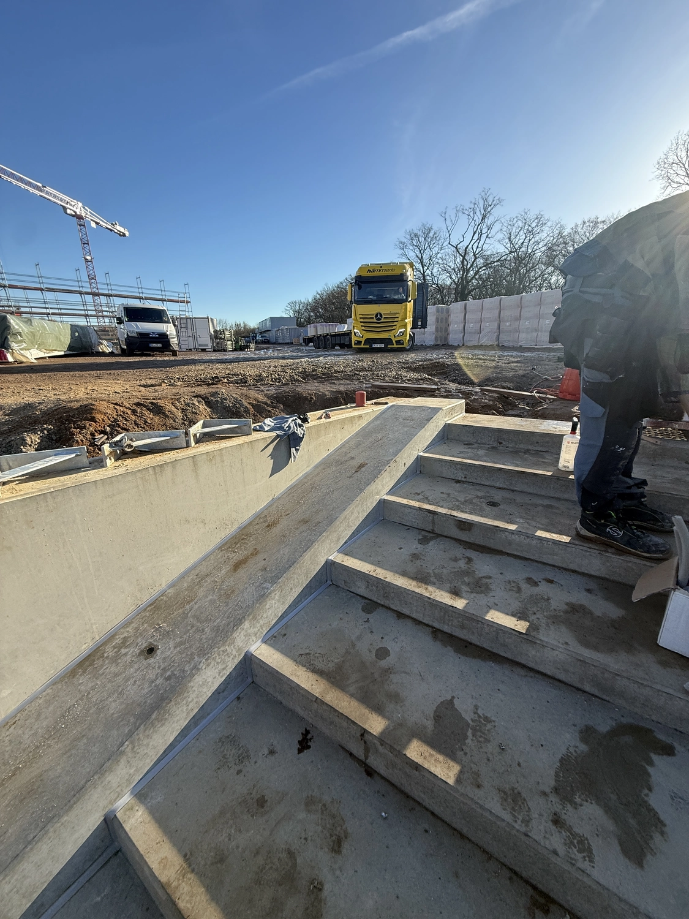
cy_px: 460
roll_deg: +1.9
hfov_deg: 85.7
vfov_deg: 102.1
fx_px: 372
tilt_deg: -15.0
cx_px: 344
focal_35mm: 14
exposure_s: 1/799
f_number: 2.2
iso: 50
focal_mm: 2.22
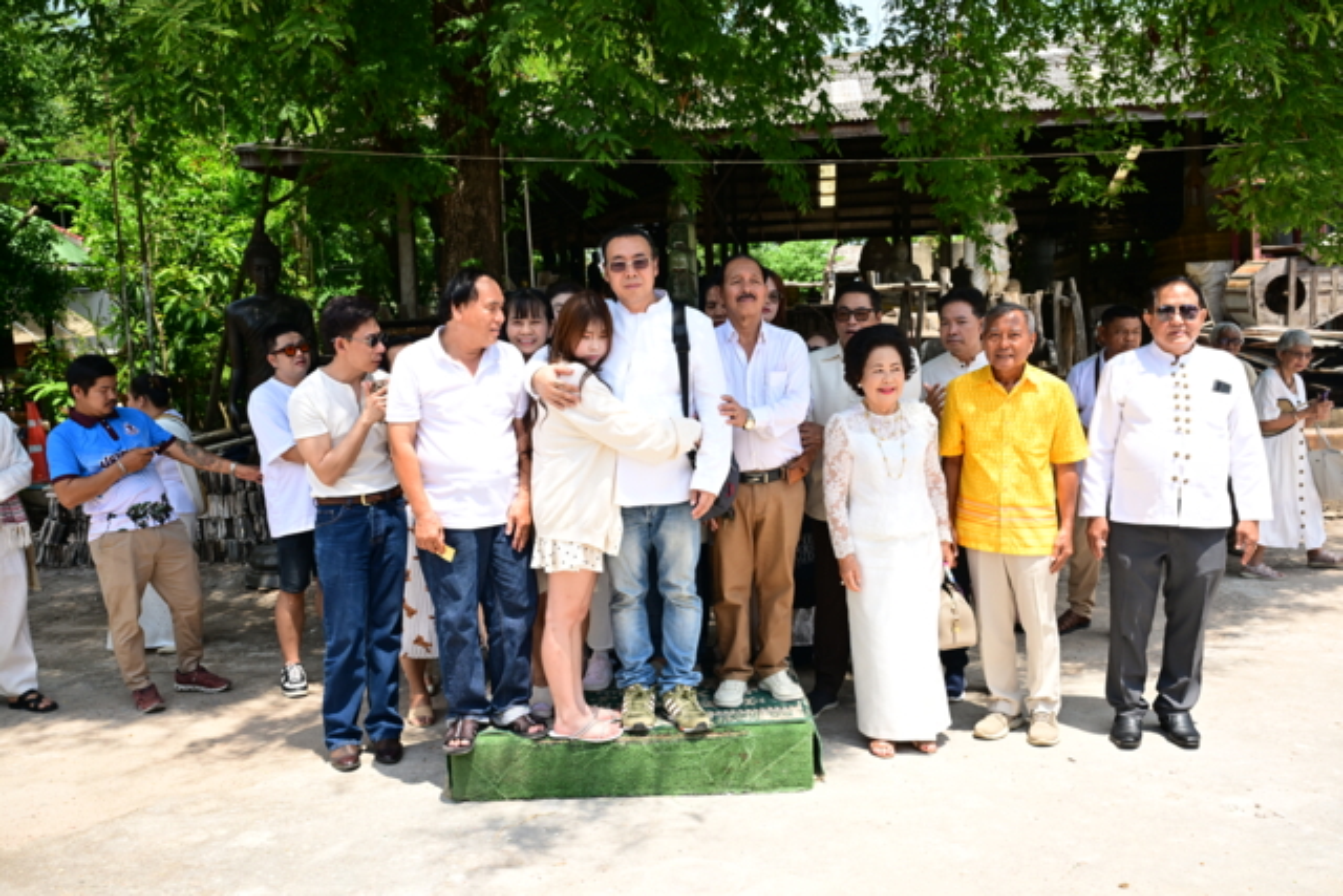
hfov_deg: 58.0
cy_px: 448
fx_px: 1213
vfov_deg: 40.6
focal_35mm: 32
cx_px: 672
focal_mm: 32.5
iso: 320
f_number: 7.1
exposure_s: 1/400
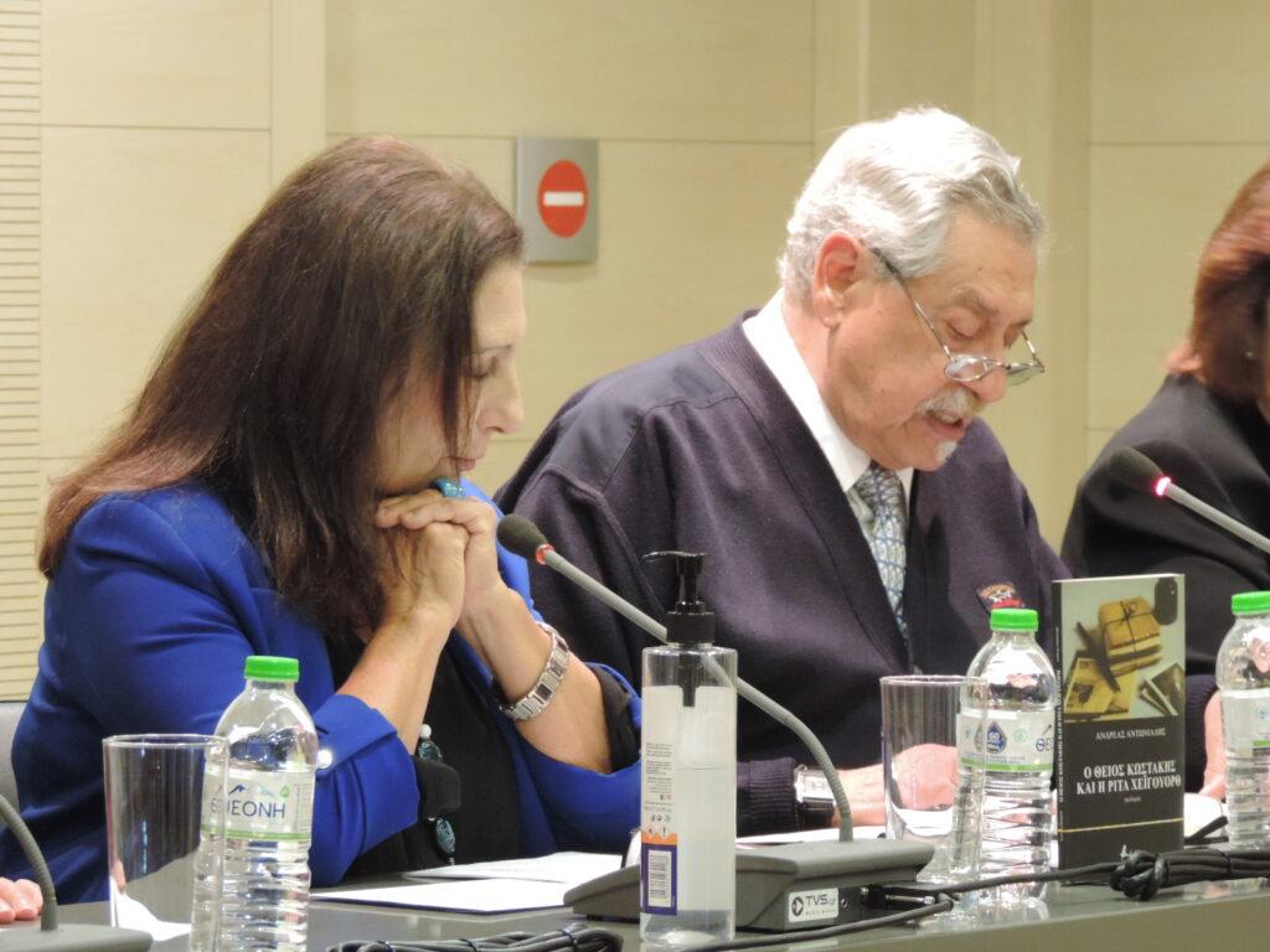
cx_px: 635
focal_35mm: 185
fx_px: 6787
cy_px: 476
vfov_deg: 8.0
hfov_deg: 10.7
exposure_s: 1/13
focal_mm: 33
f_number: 4.6
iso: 800
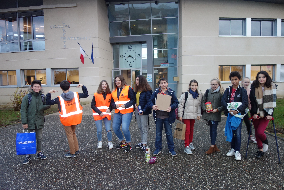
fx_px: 221
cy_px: 95
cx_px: 142
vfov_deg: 46.4
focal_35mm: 28
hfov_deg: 65.5
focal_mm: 10.4
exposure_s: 1/40
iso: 125
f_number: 1.8
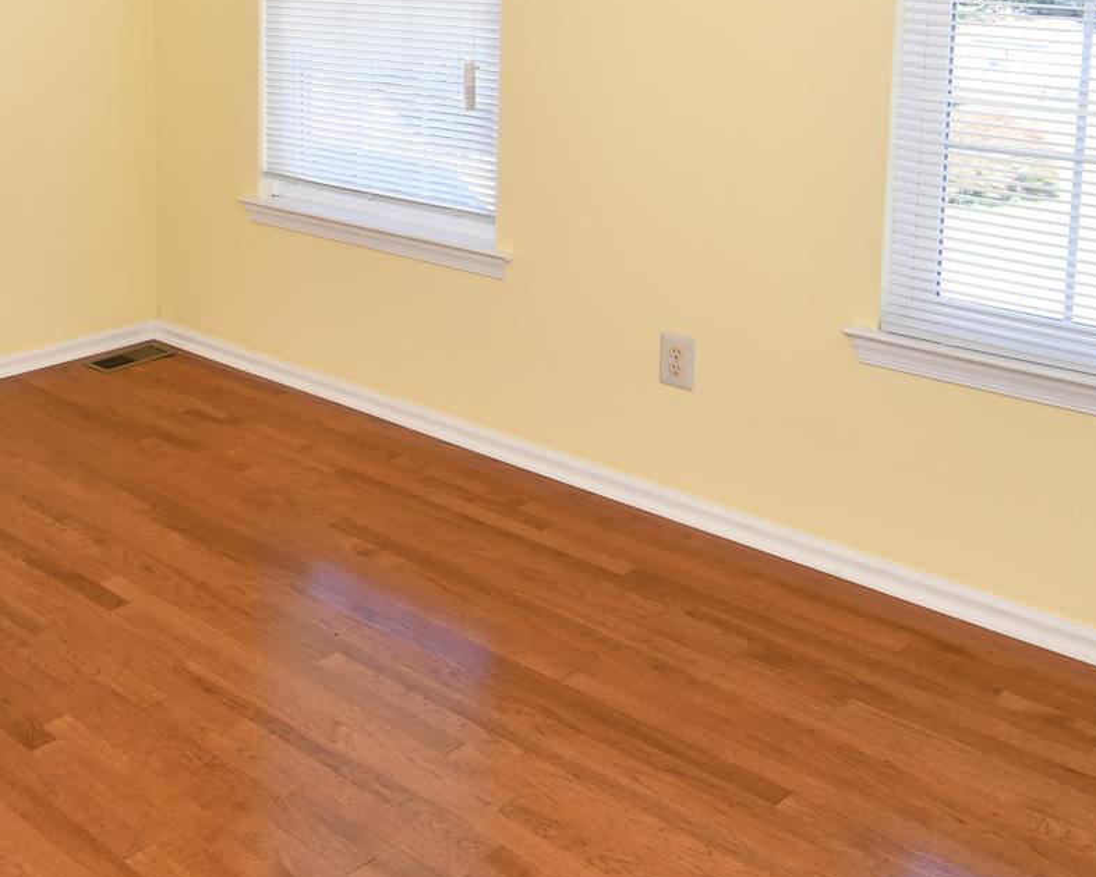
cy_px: 108
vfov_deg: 32.6
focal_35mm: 44
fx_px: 1427
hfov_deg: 40.3
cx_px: 223
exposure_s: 1/80
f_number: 4.5
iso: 200
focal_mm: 12
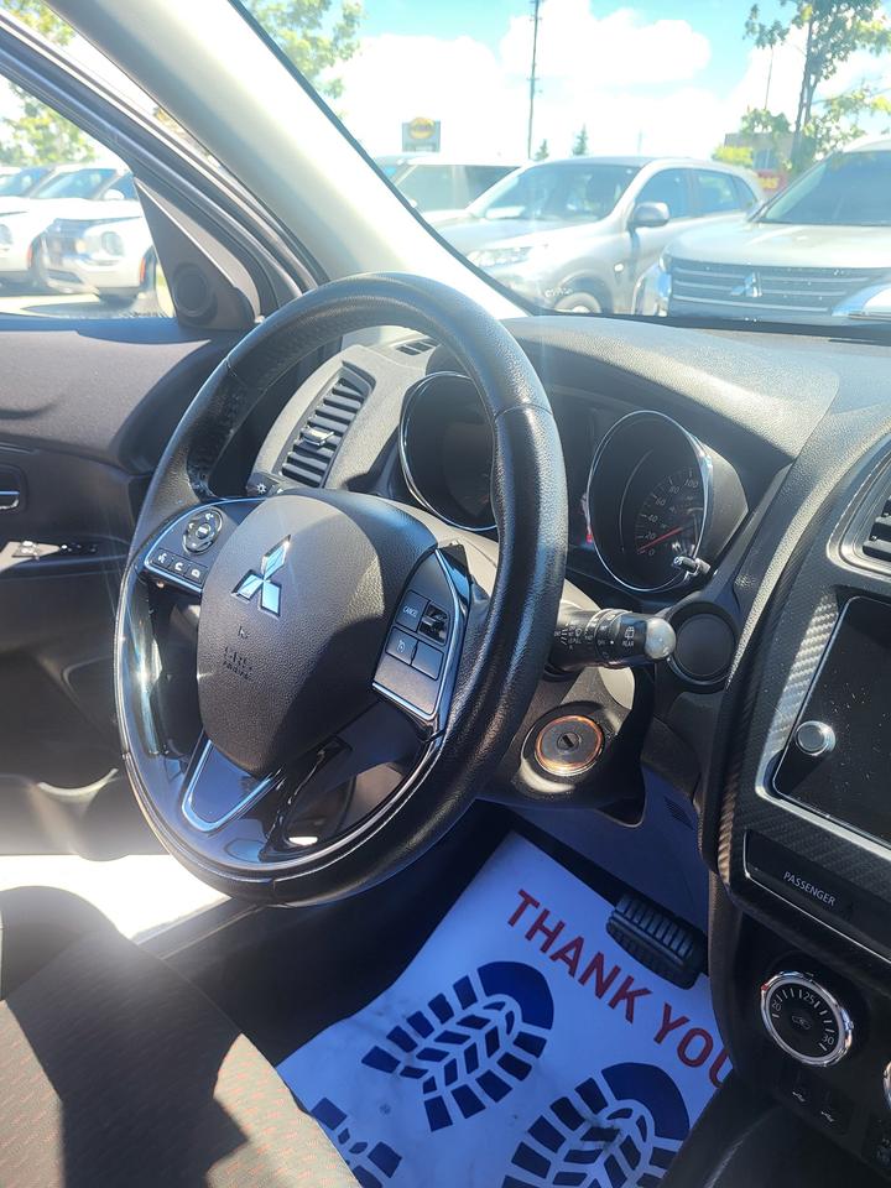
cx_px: 446
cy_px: 594
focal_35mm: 26
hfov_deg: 53.1
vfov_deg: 67.3
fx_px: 892
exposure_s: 1/333
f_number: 1.8
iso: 40
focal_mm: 5.4
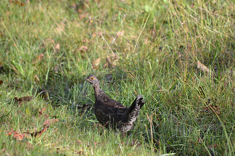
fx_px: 2931
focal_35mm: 450
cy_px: 78
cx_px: 118
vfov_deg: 3.0
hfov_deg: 4.6
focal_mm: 300
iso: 800
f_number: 5.6
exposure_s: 1/800
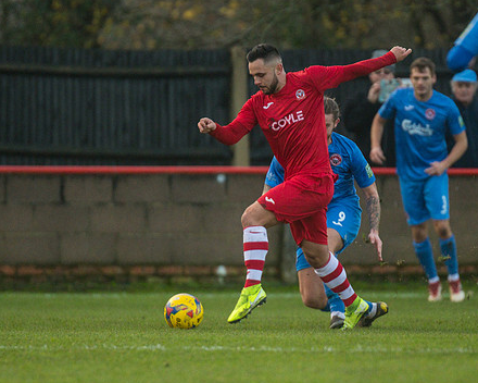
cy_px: 225
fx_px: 9945
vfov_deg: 2.2
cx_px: 252
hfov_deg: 2.8
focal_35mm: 703
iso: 2000
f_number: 2.8
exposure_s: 1/2000
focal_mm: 300
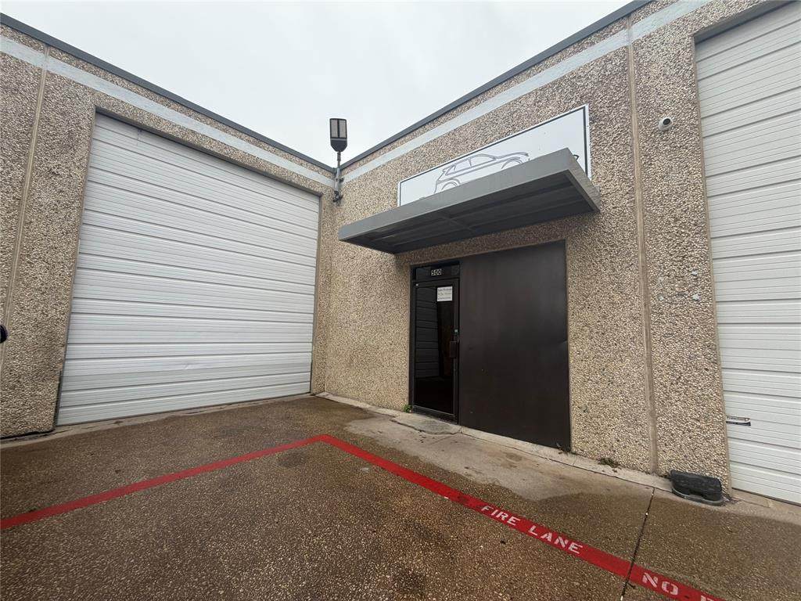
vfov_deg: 85.7
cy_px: 300
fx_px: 324
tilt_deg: +4.6
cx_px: 400
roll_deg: -1.1
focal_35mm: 14
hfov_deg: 102.1
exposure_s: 1/232
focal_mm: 2.22
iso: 40
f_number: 2.2
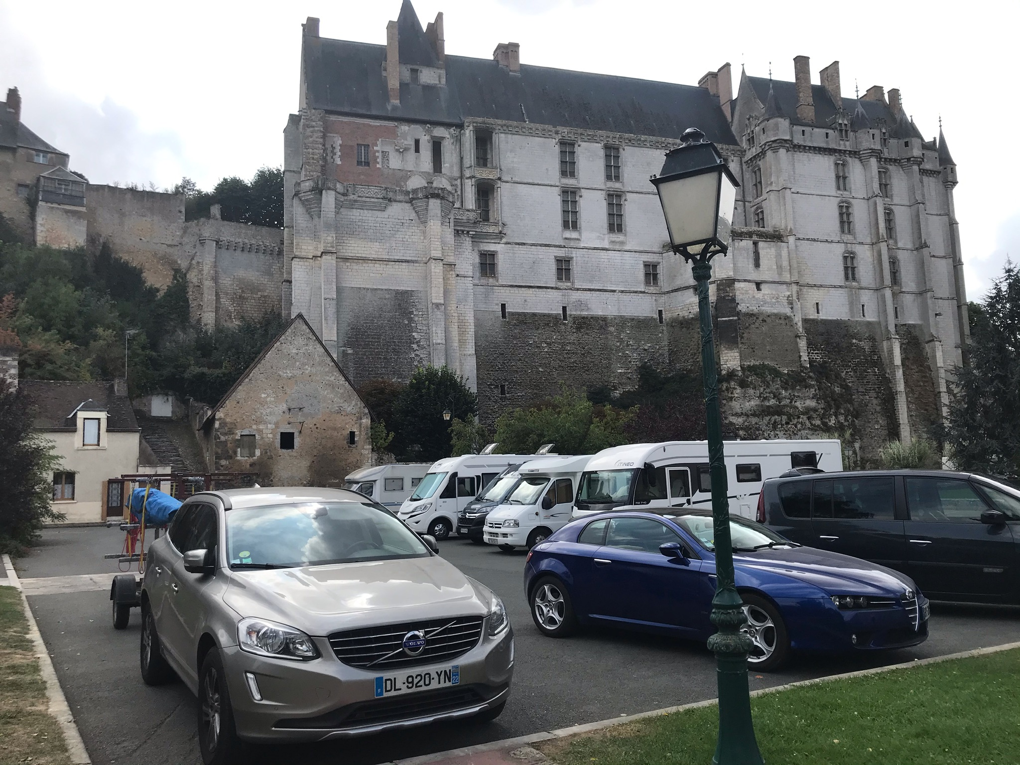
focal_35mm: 28
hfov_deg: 63.4
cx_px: 510
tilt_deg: +7.4
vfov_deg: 49.7
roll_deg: +0.6
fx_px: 825
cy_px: 382
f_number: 1.8
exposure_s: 1/1880
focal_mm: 3.99
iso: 20
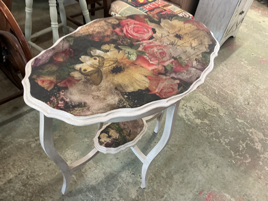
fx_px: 225
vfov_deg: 48.2
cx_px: 134
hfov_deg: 61.7
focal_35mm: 29
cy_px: 100
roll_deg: -12.7
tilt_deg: -43.9
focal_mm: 3
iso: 125
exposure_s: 1/50
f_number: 1.8
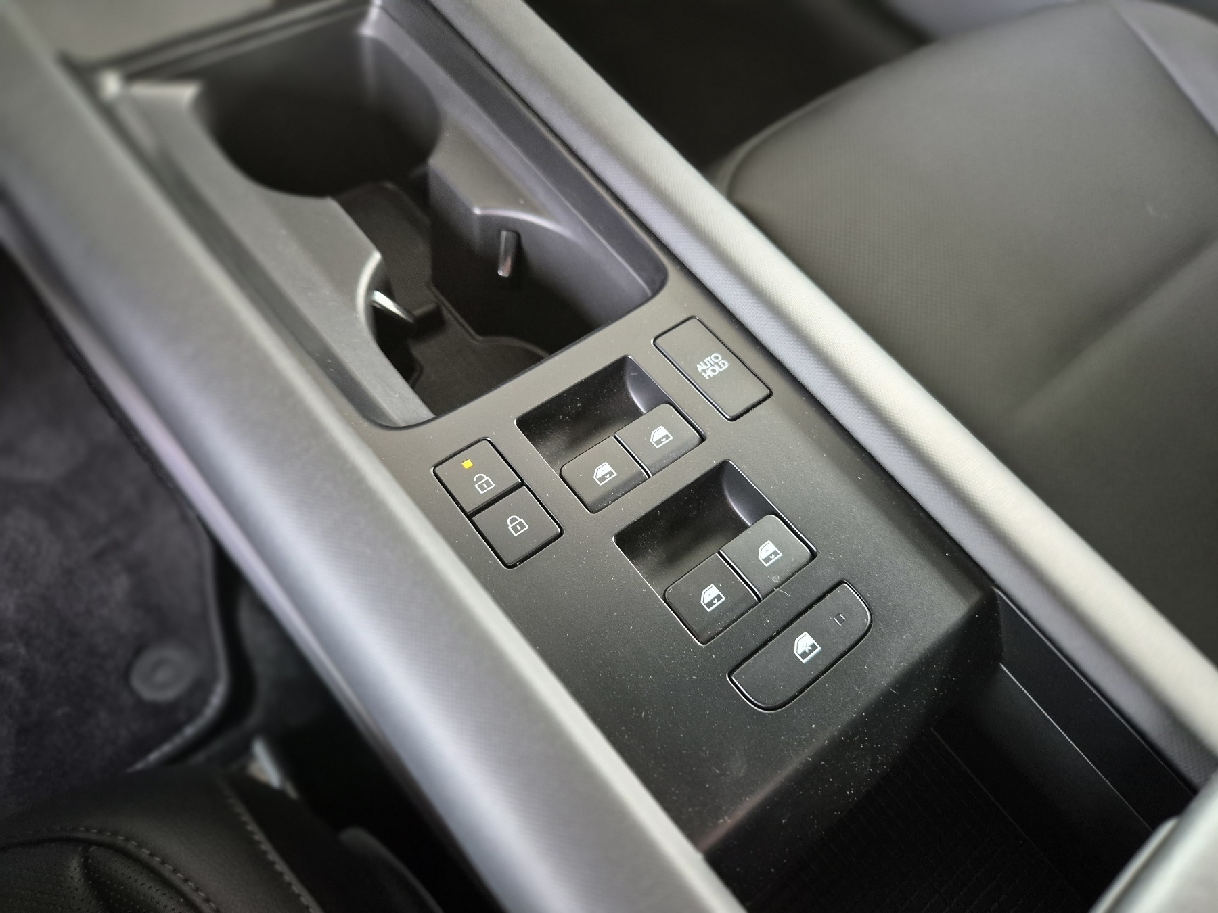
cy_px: 456
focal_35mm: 23
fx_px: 809
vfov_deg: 58.9
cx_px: 609
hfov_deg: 73.9
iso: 800
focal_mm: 5.4
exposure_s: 1/100
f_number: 1.8
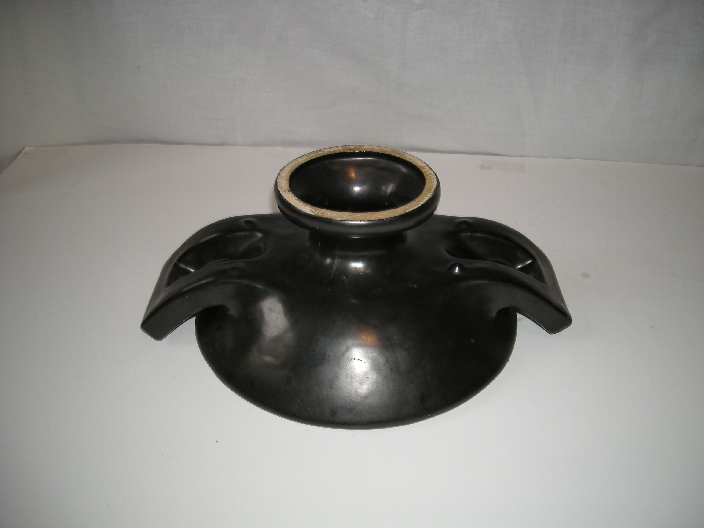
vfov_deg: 40.7
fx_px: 712
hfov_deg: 52.6
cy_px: 264
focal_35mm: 35
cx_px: 352
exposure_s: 1/53
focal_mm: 5.7
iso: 50
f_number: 2.8
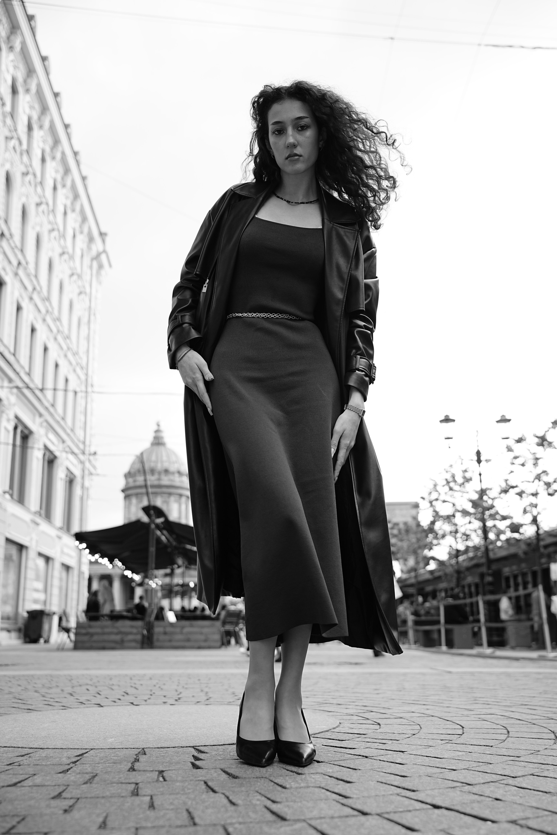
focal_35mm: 35
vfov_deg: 55.0
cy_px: 418
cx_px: 278
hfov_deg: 38.3
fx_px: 803
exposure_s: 1/125
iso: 320
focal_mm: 34.6
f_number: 3.2
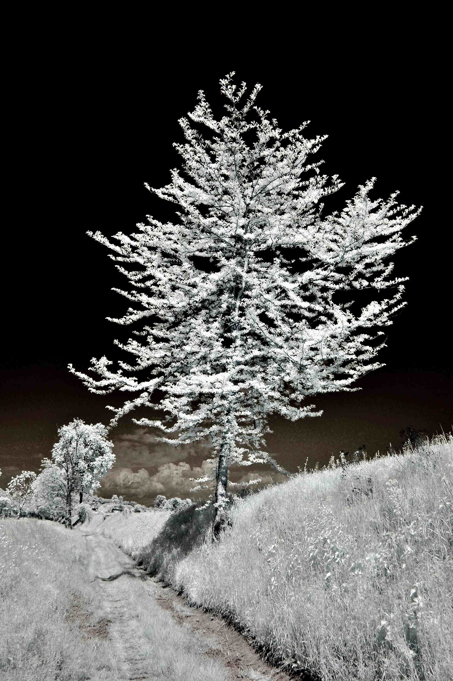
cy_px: 340
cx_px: 226
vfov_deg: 57.3
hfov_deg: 39.9
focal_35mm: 33
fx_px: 624
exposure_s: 1/250
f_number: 10
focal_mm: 22
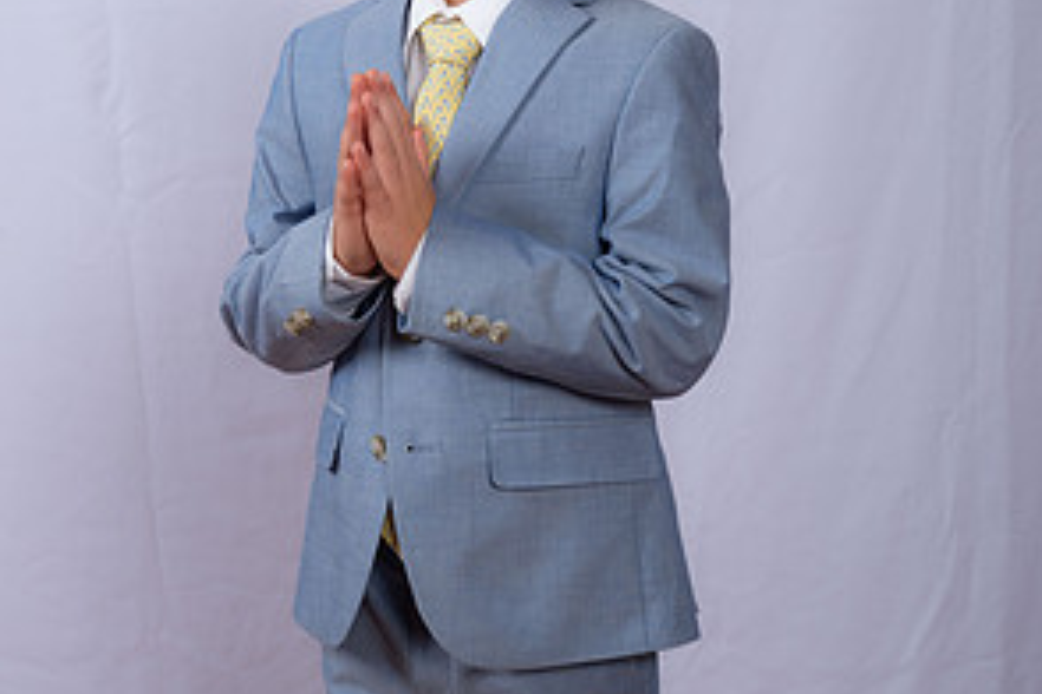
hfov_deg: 24.2
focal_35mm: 84
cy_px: 230
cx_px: 523
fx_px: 2431
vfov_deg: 16.2
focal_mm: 55
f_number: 8
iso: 250
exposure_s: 1/160
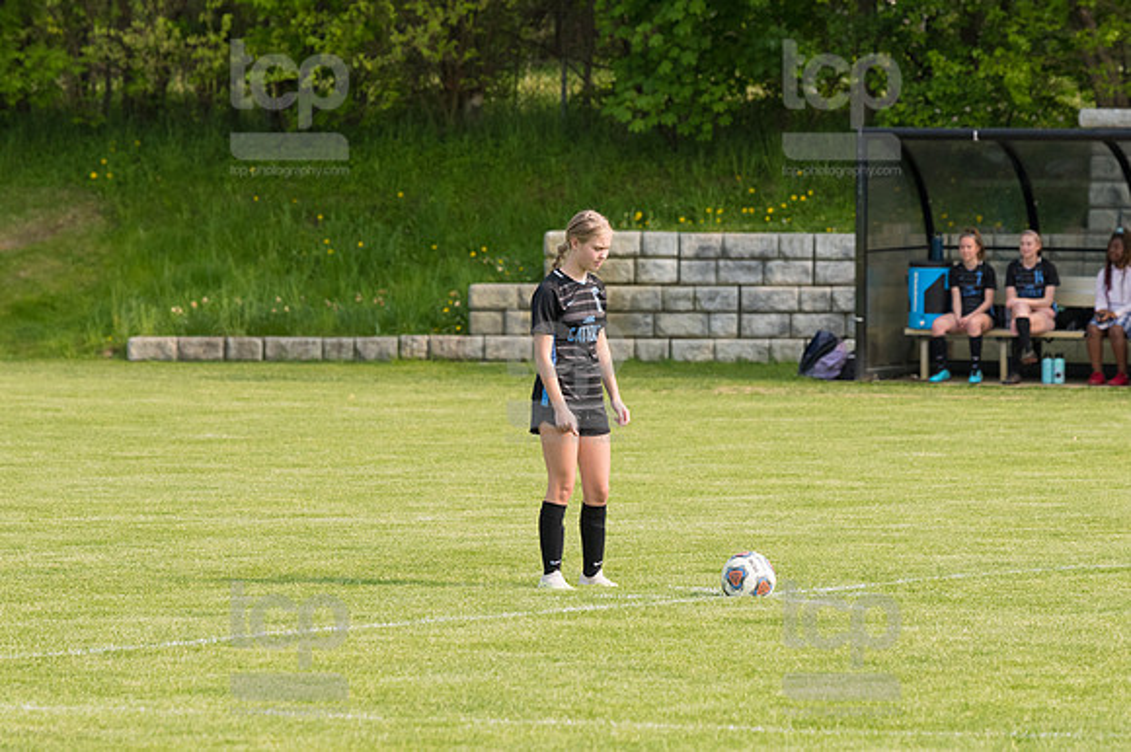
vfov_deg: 4.6
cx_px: 566
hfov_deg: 6.9
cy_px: 376
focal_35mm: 300
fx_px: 9419
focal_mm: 200
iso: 800
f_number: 5.6
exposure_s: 1/2000
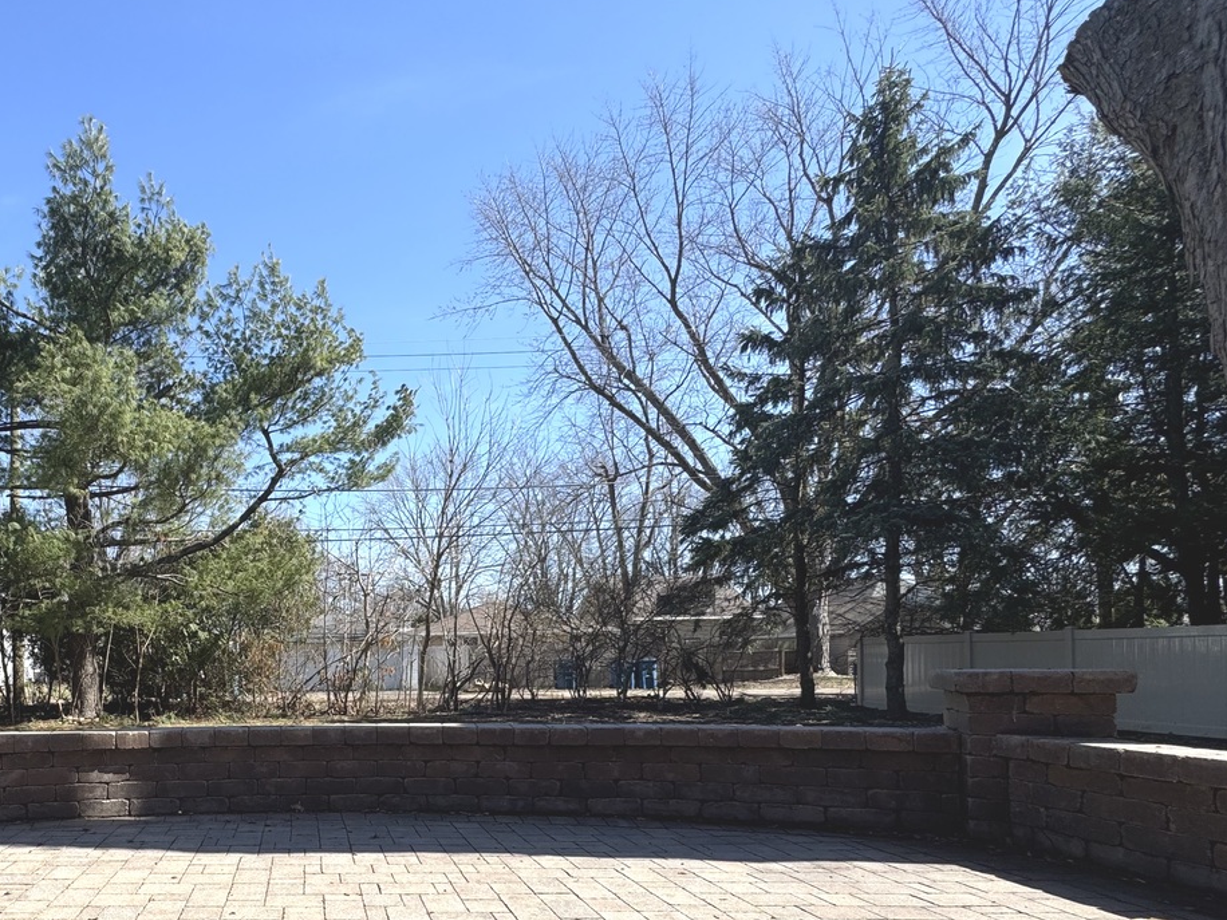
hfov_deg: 70.2
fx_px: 780
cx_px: 277
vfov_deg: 58.7
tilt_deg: -0.7
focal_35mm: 22
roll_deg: +0.5
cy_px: 660
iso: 40
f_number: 2.2
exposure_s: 1/932
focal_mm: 2.22
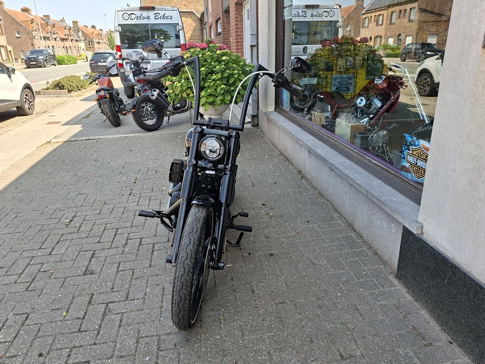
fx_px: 336
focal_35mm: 24
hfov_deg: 71.6
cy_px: 185
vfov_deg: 56.8
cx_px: 237
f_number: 1.8
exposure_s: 1/564
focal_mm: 5.54
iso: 50
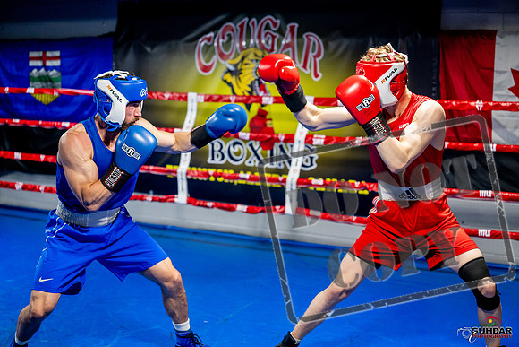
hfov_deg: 39.6
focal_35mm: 50
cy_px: 174
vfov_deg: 27.0
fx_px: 721
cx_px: 260
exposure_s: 1/640
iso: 2500
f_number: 2
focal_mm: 50
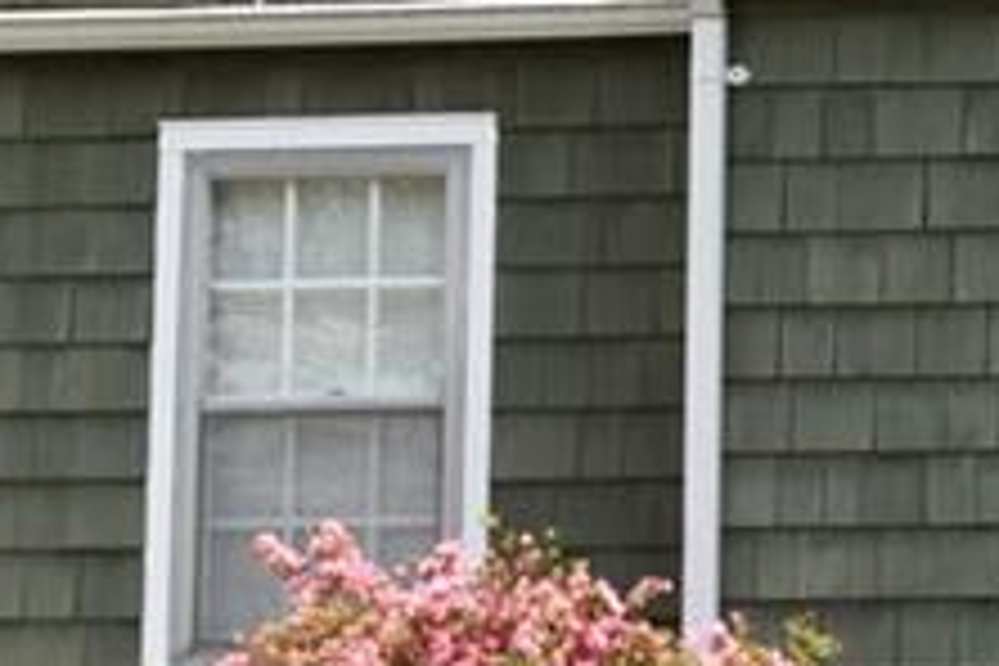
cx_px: 1886
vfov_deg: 8.2
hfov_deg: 11.4
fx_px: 4606
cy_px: 94
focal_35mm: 166
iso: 200
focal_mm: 24
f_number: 8
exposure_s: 1/250
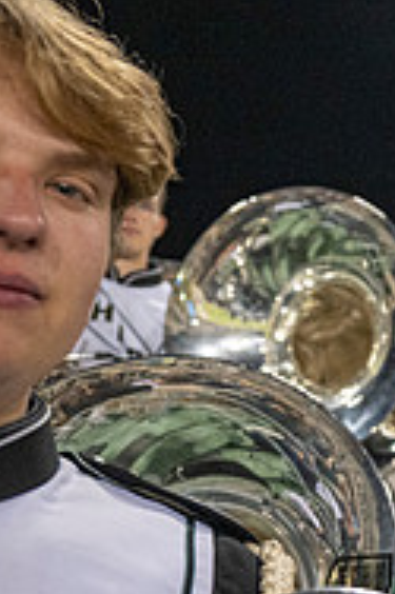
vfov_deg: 27.2
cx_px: 777
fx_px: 1220
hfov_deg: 15.1
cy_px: 381
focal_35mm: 74
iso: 2000
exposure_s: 1/500
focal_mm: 24
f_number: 3.2
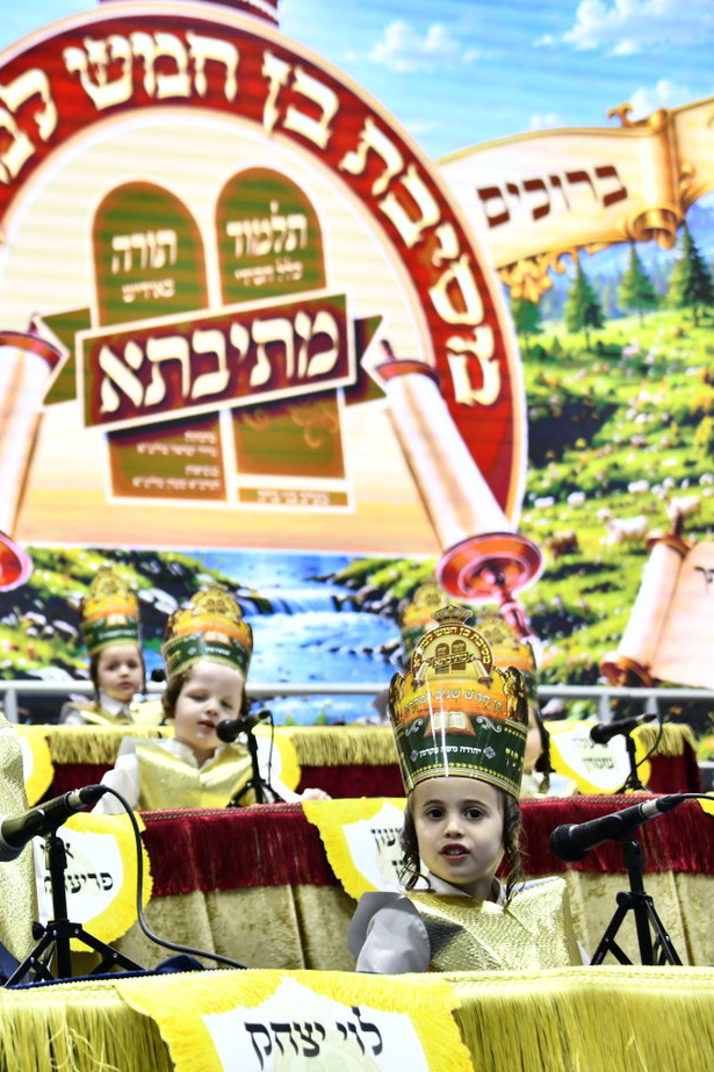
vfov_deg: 23.1
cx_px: -85
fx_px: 2619
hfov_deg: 15.1
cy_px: 536
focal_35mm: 88
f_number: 5
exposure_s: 1/125
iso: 640
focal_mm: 58
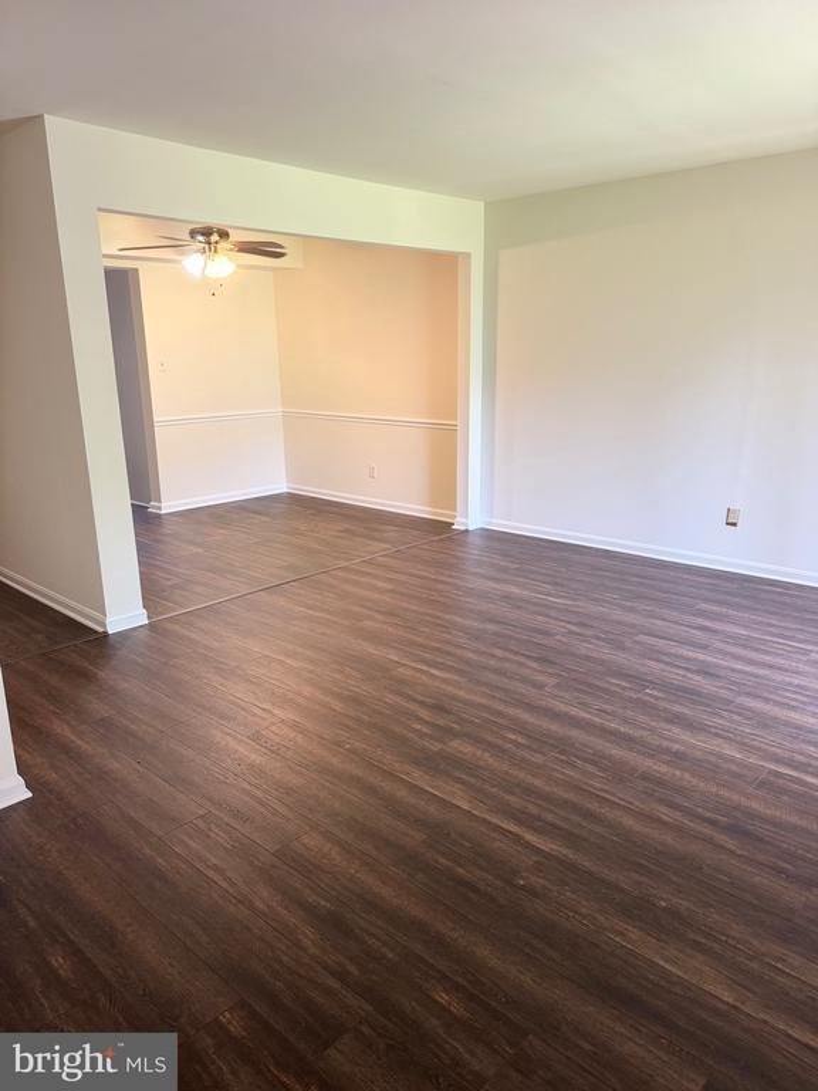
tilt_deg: -14.8
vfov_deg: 71.6
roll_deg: +1.4
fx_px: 756
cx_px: 409
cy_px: 546
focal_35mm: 24
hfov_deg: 56.8
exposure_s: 1/60
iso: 160
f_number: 1.78
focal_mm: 6.76
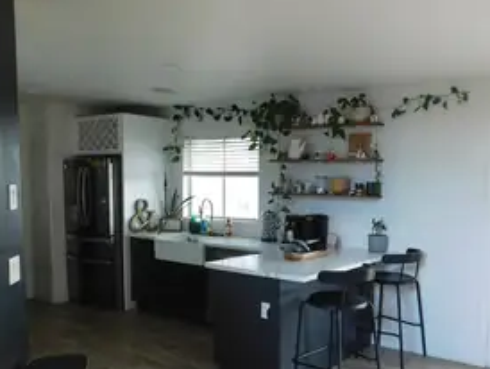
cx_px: 313
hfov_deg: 51.9
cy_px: 233
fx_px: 496
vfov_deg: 40.4
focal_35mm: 35
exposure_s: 1/30
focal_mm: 4.1
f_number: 3
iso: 400
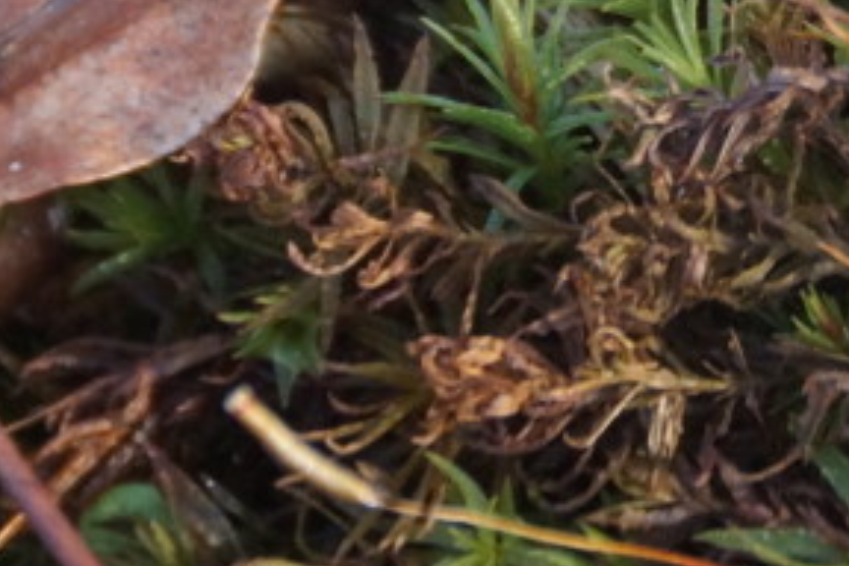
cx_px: 881
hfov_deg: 1.5
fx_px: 31599
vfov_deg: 1.0
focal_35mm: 1340
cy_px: -200
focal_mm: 230
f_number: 6.3
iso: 1250
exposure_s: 1/400
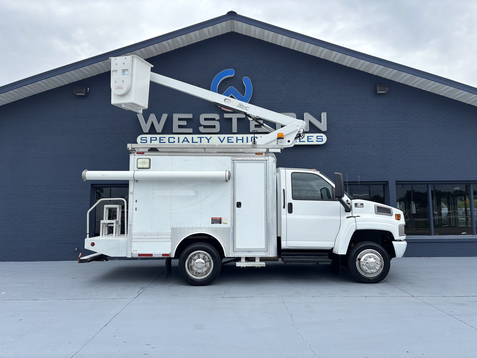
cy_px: 179
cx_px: 238
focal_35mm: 26
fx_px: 358
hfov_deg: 67.3
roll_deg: -1.0
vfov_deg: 53.1
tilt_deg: +3.9
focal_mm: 5.96
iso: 50
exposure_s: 1/2024
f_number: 1.6
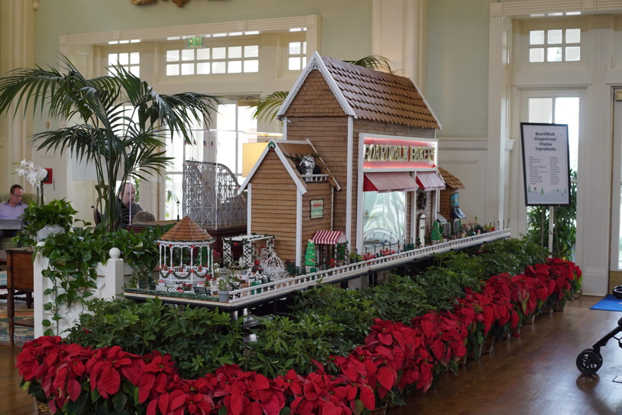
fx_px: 864
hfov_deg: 39.6
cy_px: 208
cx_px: 311
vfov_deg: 27.0
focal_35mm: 50
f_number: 4
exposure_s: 1/160
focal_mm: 50
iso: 1000
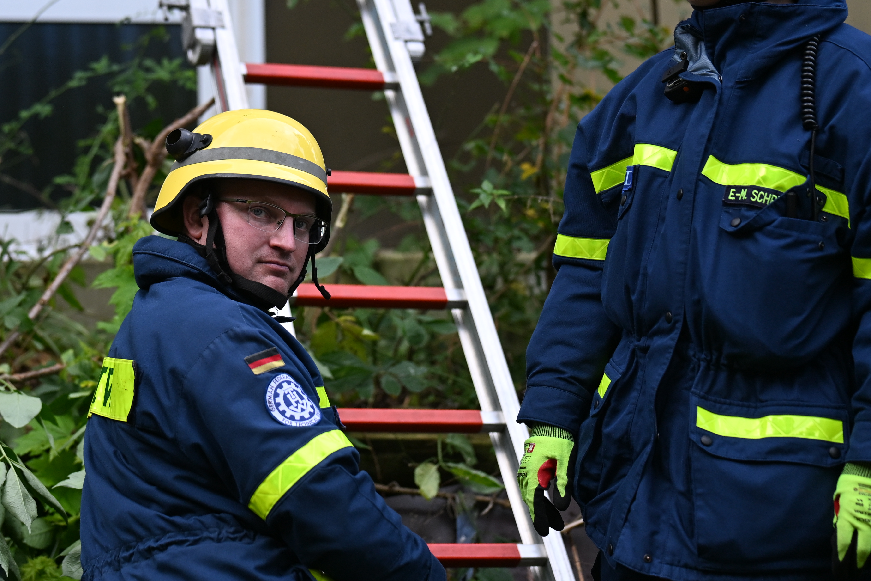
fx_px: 2177
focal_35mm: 90
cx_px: 237
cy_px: 243
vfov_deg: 15.2
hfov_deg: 22.4
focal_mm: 54
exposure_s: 1/2000
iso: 500
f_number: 2.2
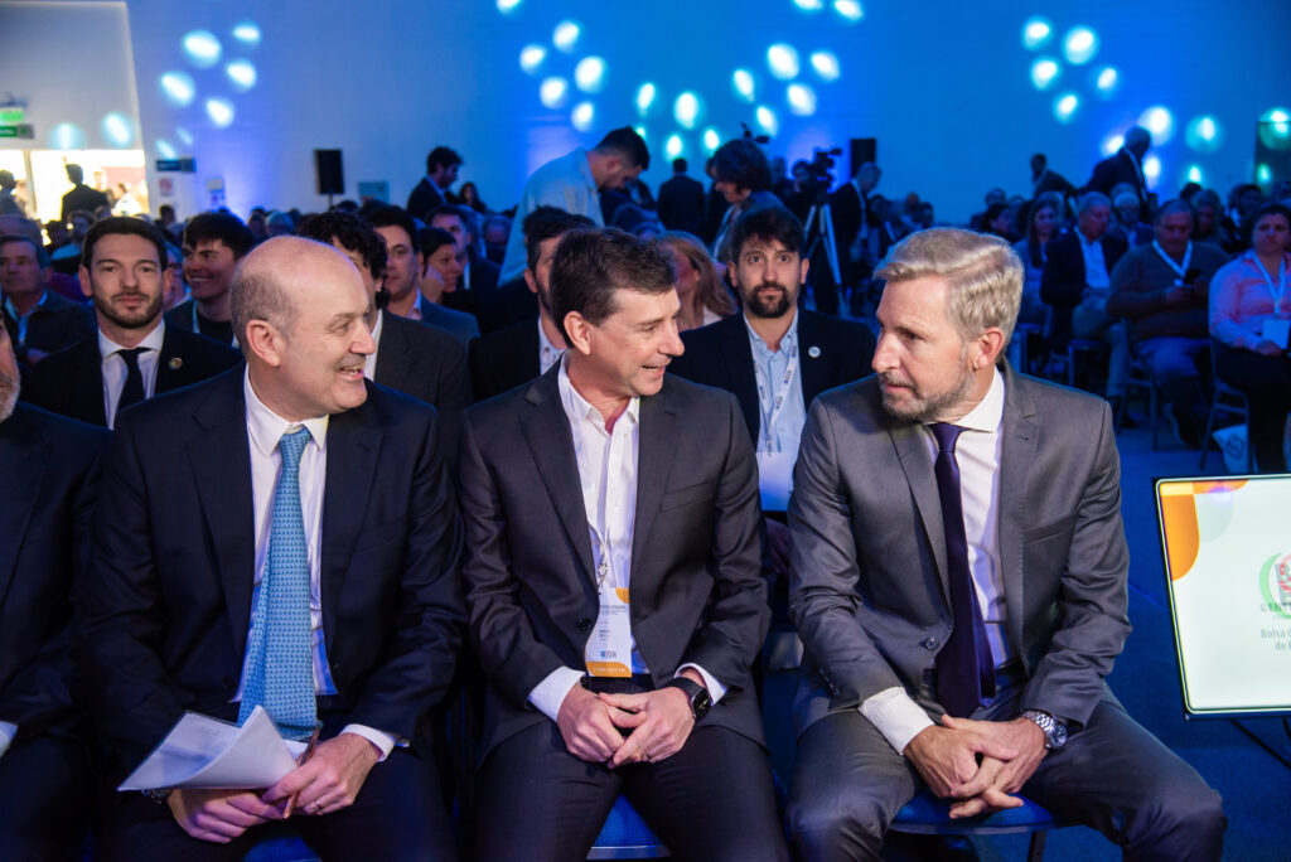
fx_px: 1363
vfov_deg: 35.1
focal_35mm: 38
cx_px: 646
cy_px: 431
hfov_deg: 50.7
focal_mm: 38
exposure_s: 1/200
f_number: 4
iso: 2000
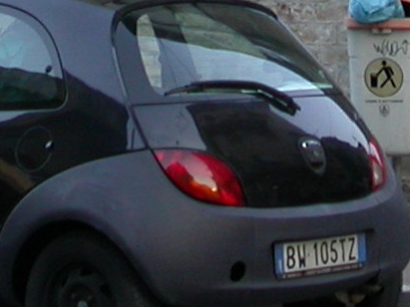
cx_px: 252
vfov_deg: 6.7
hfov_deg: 9.4
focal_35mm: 210
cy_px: -415
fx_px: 2487
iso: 100
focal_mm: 7.85
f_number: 3.3
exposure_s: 1/60.8
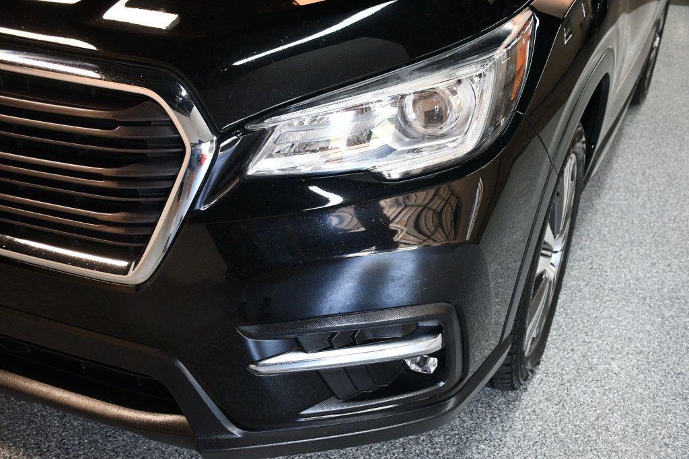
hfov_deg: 48.5
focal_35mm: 40
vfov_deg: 33.4
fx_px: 765
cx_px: 344
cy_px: 230
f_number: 4
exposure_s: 1/125
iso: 1400
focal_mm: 27
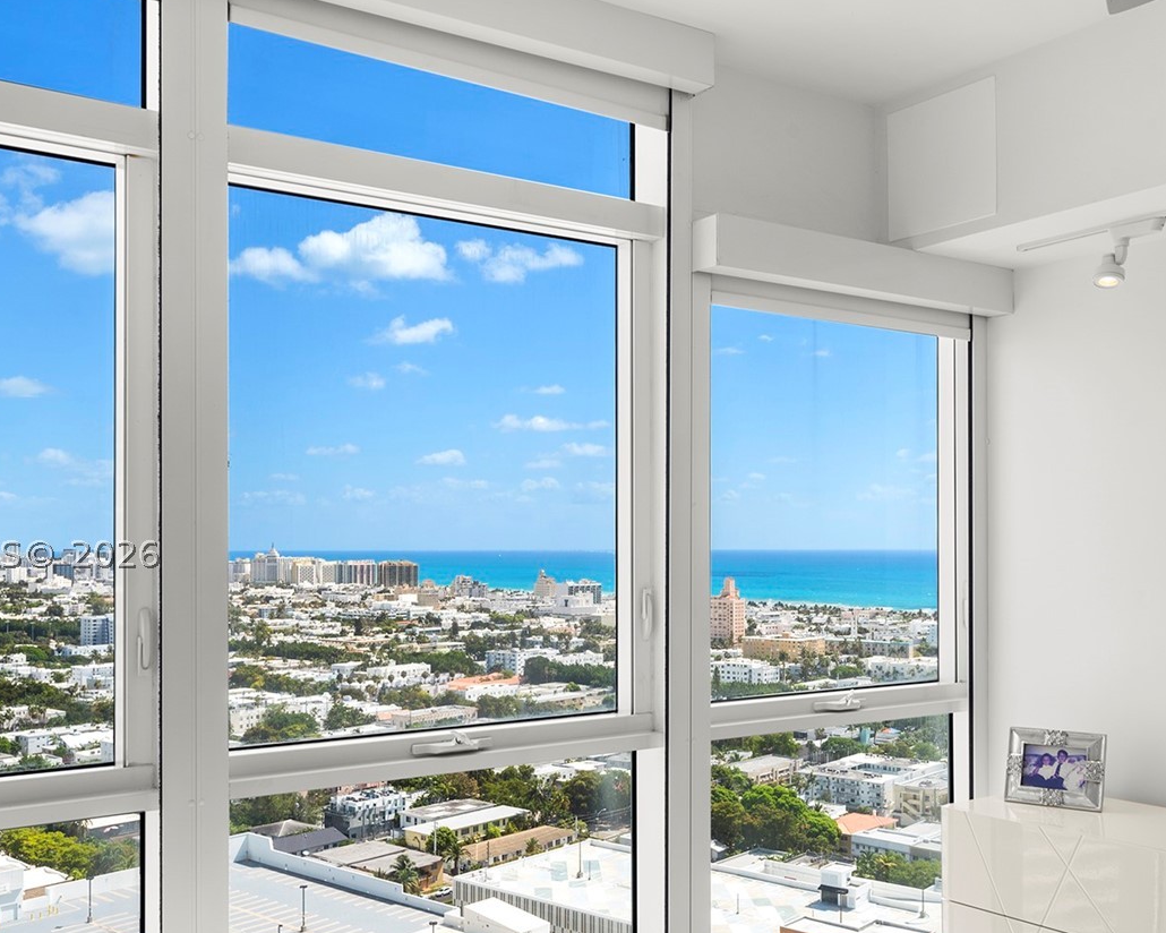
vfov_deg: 43.2
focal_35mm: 34
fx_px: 1173
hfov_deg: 52.8
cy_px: 552
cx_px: 603
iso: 200
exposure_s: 1/60
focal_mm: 22
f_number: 11
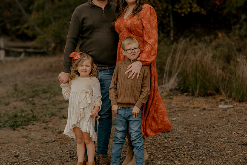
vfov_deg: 16.1
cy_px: 82
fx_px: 583
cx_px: 124
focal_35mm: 85
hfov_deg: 23.9
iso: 200
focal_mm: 85
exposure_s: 1/320
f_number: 2.8
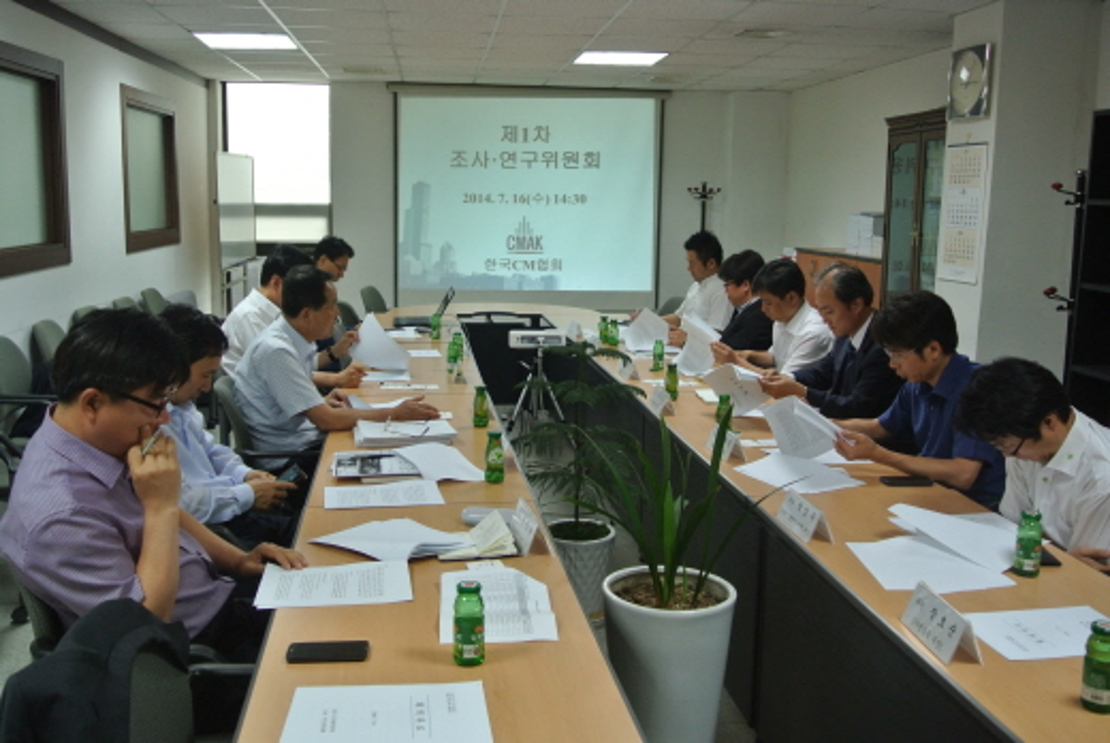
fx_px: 1049
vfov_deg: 39.0
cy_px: 372
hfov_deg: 55.7
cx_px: 555
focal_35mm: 34
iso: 400
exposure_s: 1/100
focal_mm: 12.7
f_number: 3.8
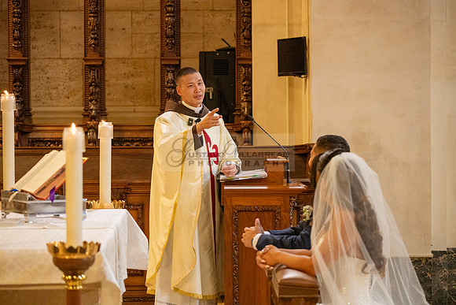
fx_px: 1394
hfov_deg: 18.6
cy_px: 152
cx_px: 228
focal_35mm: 110
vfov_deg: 12.5
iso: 3200
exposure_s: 1/200
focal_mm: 110
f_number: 4
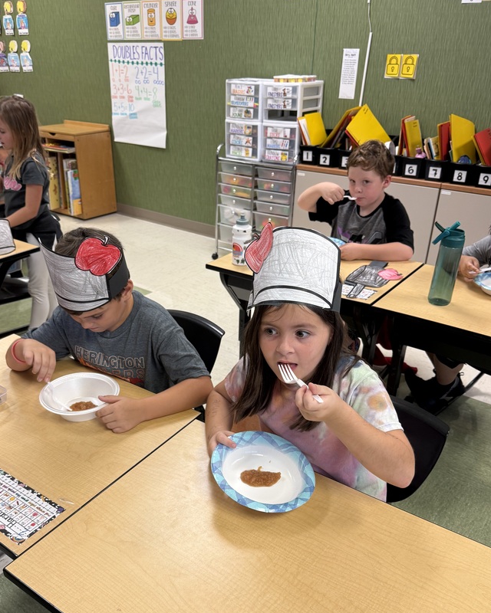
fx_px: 545
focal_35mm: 30
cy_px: 366
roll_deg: -0.2
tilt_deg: -28.7
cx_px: 215
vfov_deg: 58.3
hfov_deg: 48.4
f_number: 1.78
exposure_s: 1/60
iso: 160
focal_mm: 6.76
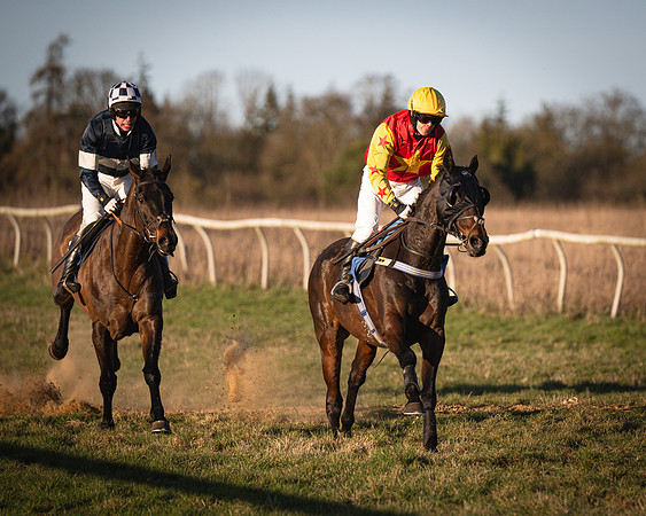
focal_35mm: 381
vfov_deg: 4.1
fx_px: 7279
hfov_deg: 5.1
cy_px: 288
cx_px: 459
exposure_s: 1/2000
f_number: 2.8
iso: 100
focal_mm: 190
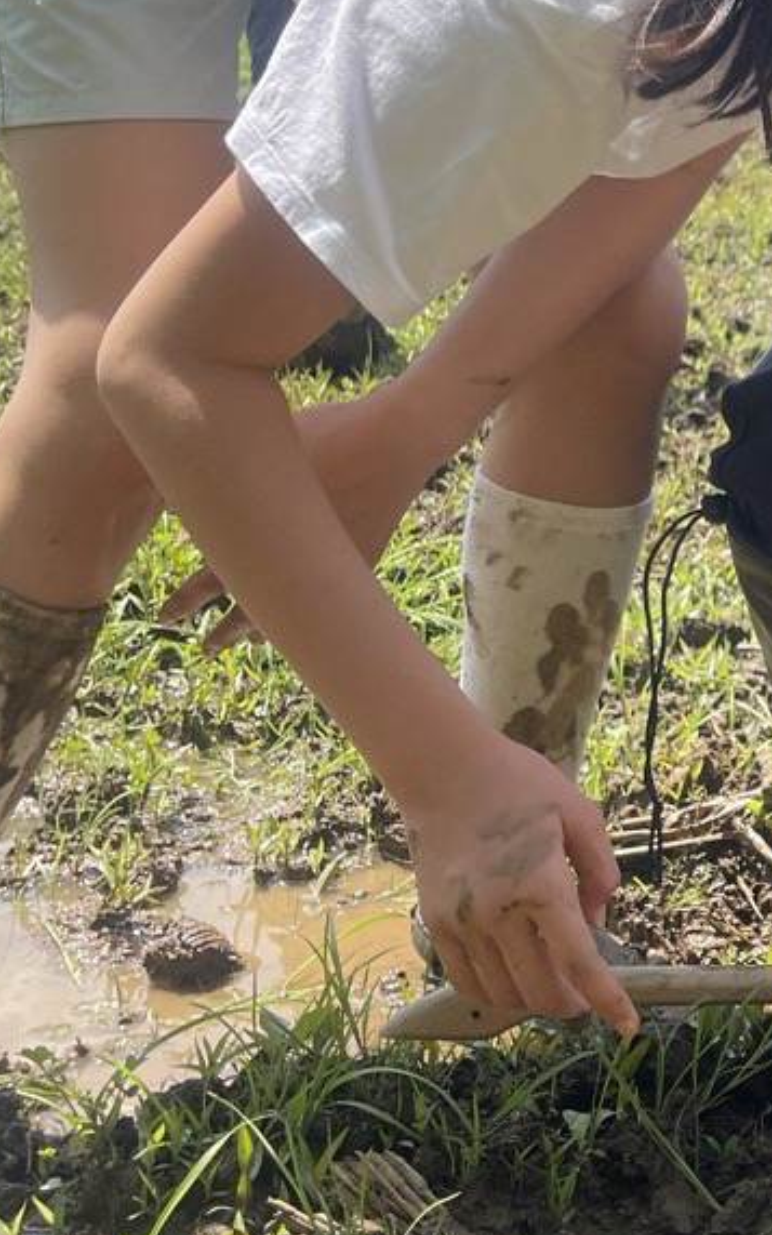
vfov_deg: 31.2
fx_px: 2188
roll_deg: +0.6
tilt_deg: -8.1
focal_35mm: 65
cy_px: 394
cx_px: 1006
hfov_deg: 18.6
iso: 32
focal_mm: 5.1
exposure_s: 1/1020
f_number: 1.6
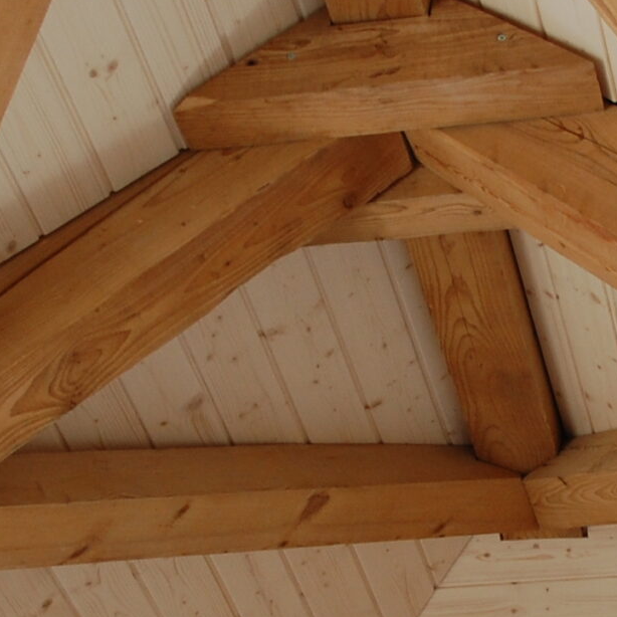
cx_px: 543
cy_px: 415
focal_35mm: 133
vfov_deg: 13.1
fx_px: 2677
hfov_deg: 13.0
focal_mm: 25
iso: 400
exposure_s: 1/60
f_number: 4
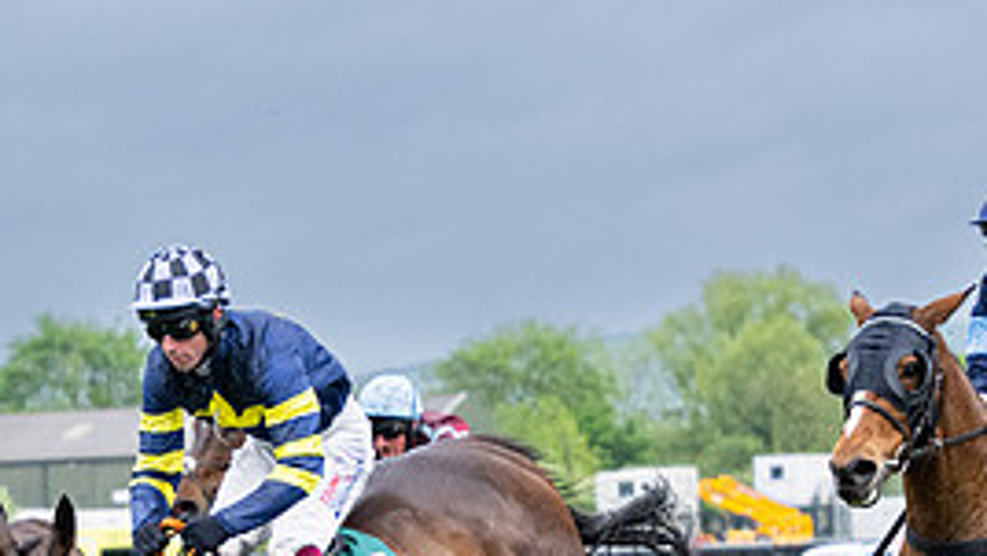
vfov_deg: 5.0
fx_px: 6362
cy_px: 601
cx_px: 434
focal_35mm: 243
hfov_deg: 8.9
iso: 1000
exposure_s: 1/1600
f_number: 4
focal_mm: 86
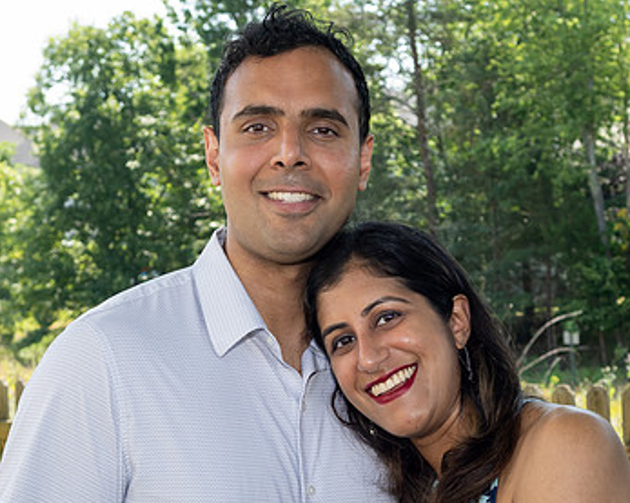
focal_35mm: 84
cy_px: 353
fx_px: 1565
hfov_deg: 22.7
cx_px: 417
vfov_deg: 18.2
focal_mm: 30
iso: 220
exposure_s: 1/250
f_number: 5
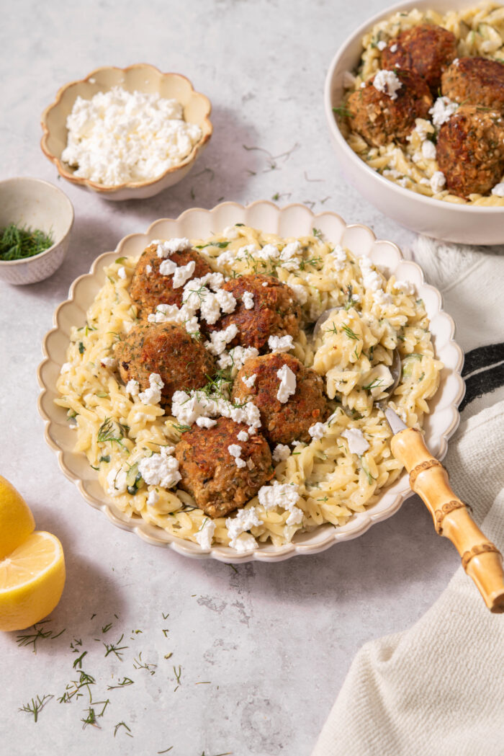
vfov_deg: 33.4
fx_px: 1259
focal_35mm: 60
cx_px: 252
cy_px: 378
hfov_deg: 22.6
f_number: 8
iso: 100
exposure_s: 1/8
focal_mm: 60
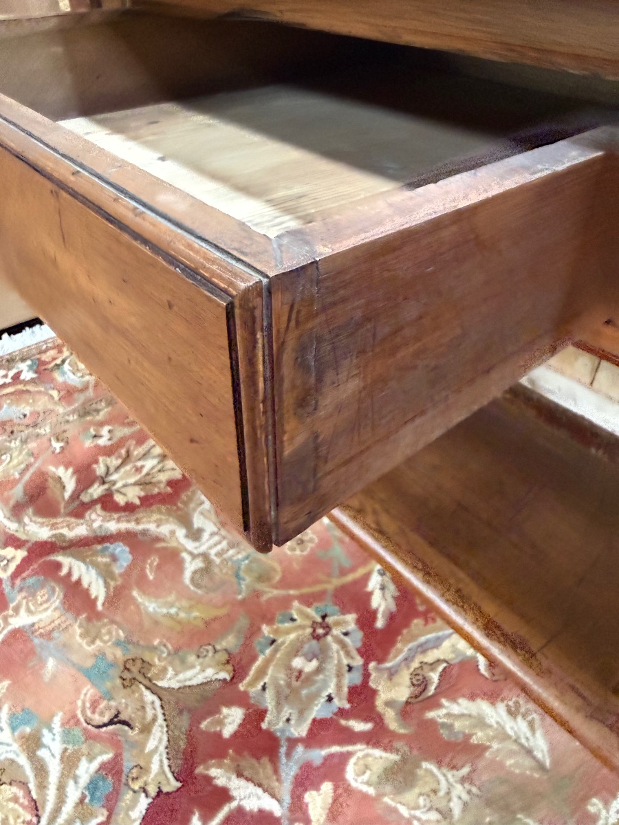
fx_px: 572
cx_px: 310
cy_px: 412
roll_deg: -1.4
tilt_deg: -36.8
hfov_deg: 56.8
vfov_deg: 71.6
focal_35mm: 24
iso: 1000
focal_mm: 2.22
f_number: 2.2
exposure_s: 1/100
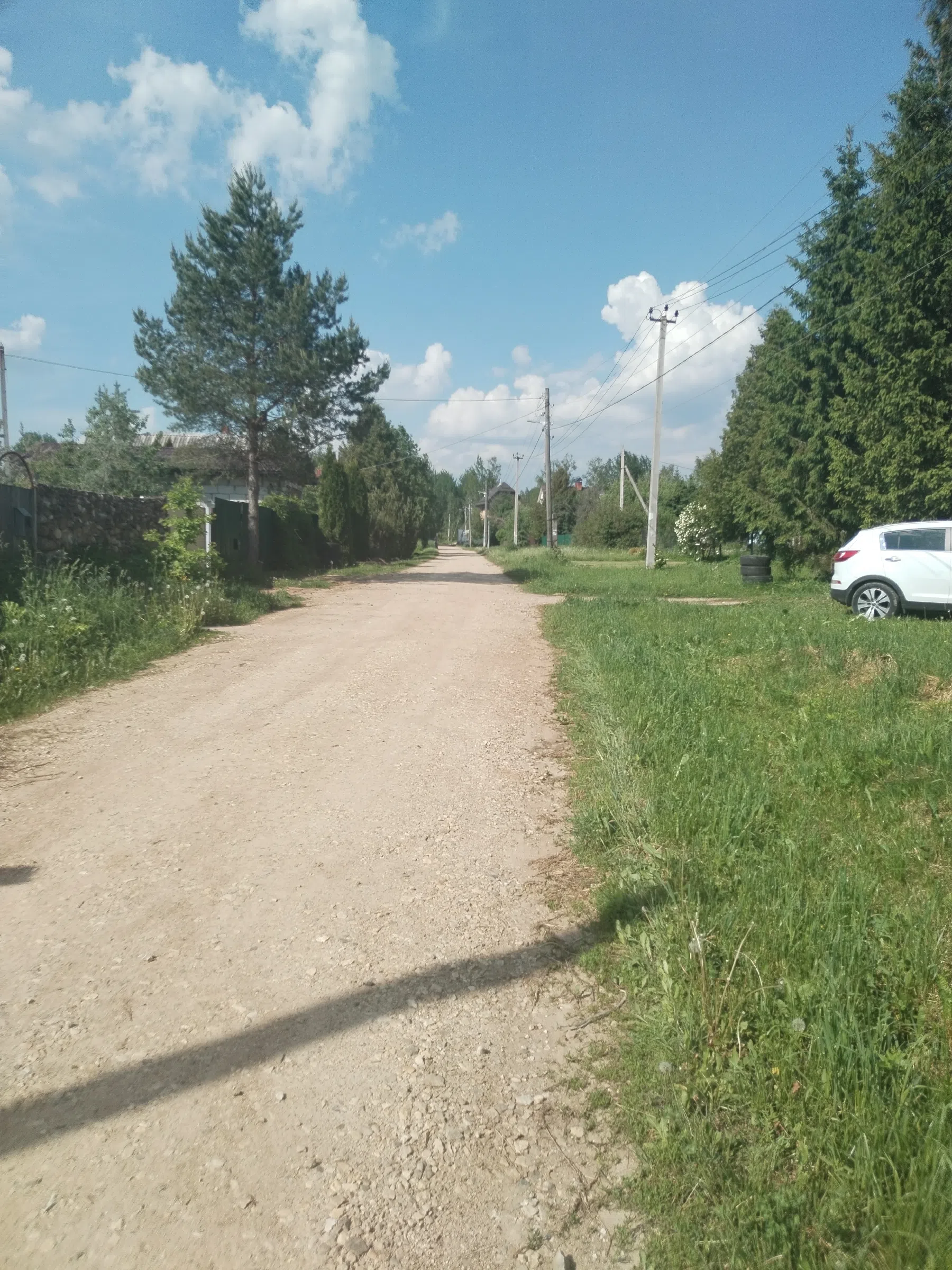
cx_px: 476
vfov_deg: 67.3
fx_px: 953
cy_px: 635
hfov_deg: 53.1
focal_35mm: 26
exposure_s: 1/1371
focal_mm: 4.75
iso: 100
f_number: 1.8
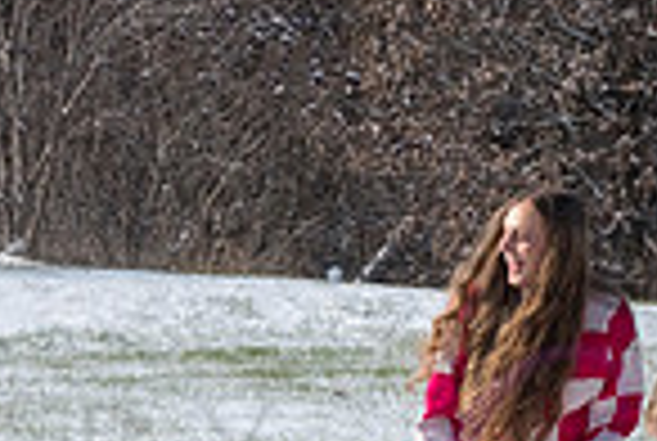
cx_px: 261
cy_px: 439
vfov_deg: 4.4
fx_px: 5797
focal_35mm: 317
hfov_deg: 6.5
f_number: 14
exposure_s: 1/1000
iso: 640
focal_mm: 80
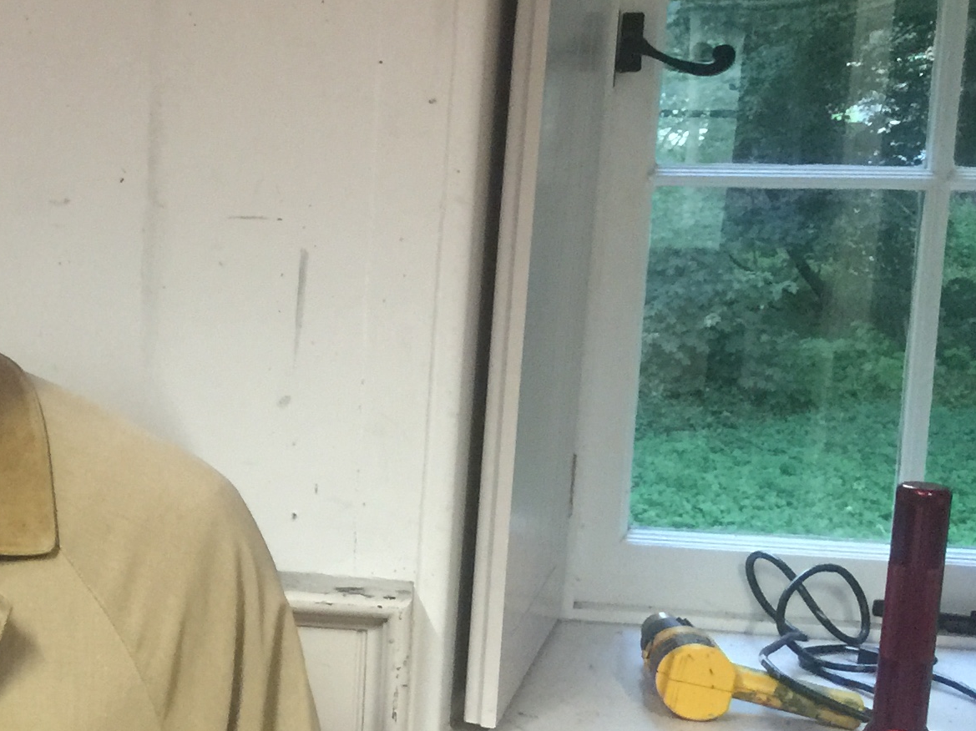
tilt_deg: -11.0
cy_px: 456
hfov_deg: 21.2
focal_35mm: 81
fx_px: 2283
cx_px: -383
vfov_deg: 18.2
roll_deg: -0.7
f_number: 2.2
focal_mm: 4.15
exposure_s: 1/15
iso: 80
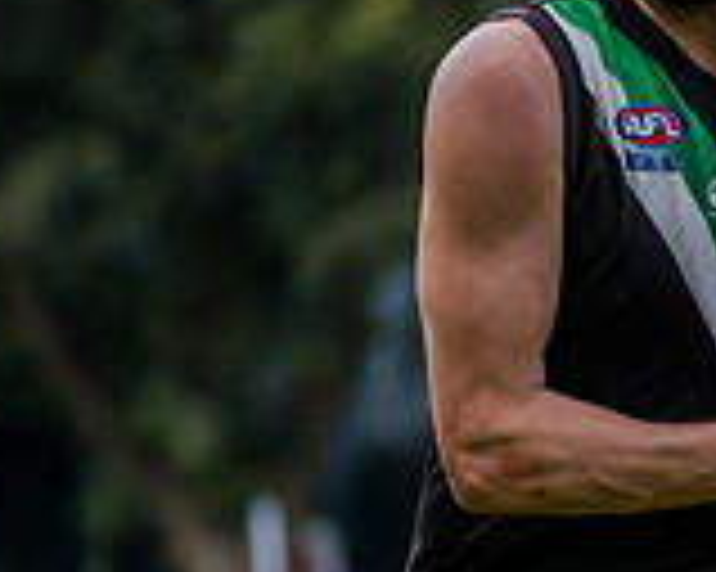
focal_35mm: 620
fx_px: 13130
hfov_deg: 3.1
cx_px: 888
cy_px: 552
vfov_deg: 2.5
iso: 800
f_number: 4
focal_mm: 170
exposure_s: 1/1600
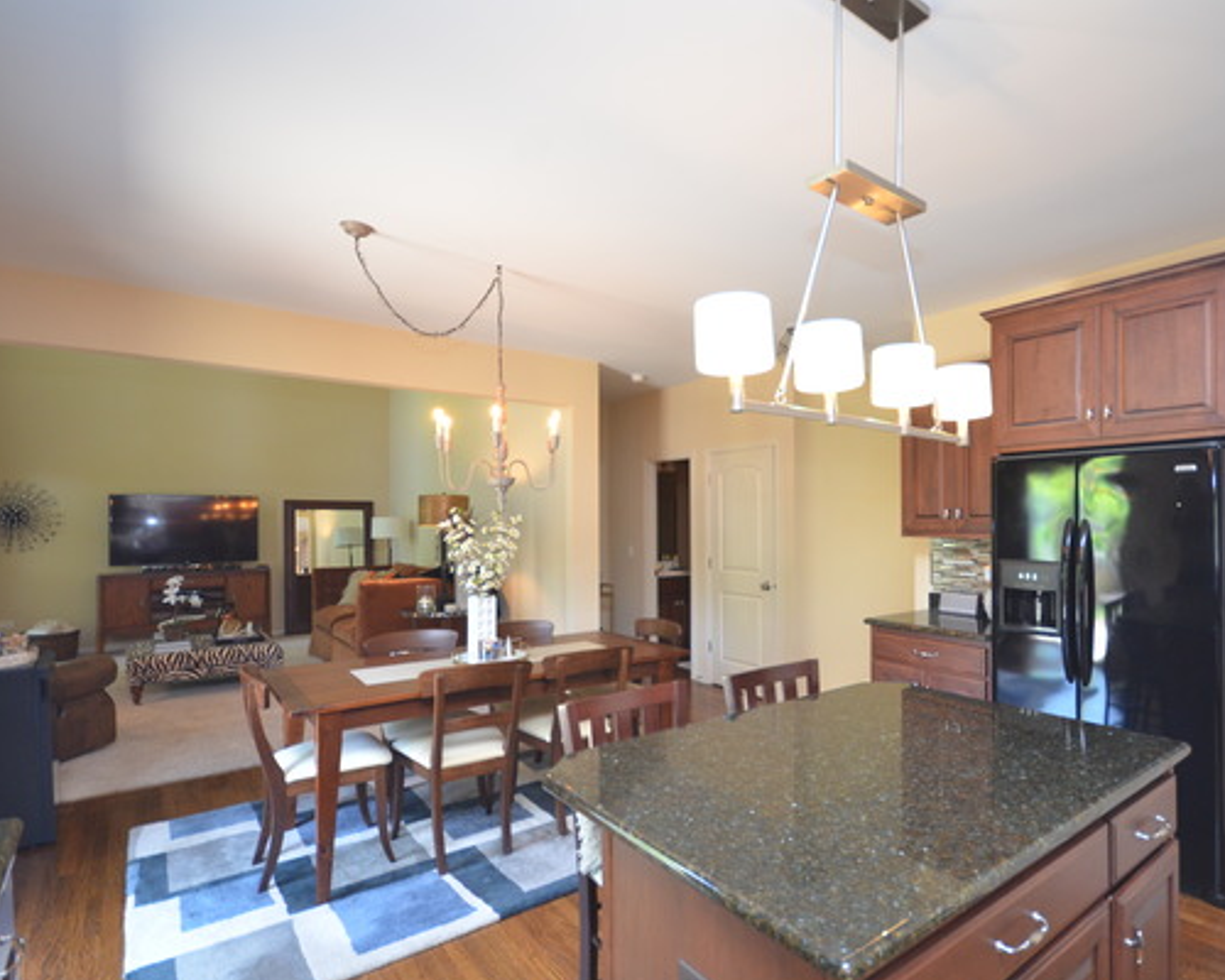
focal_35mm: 18
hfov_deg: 85.5
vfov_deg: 73.7
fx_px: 653
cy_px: 517
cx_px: 723
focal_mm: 10
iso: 800
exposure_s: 1/50
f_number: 4
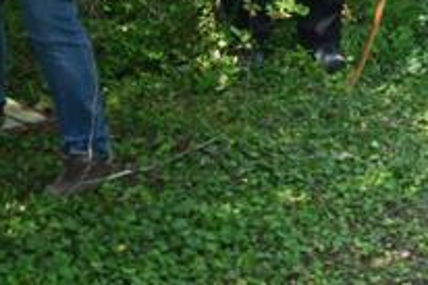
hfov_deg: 13.8
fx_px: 1711
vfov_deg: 9.3
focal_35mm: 144
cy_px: -92
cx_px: 530
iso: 200
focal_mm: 37
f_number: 5.3
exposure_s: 1/250
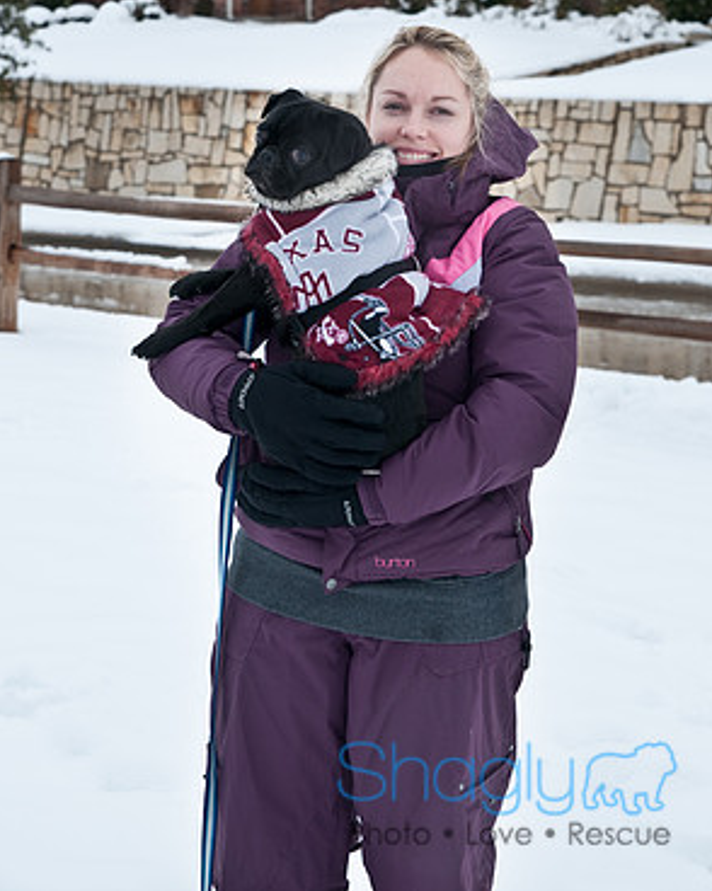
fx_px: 2267
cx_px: 357
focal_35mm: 86
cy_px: 349
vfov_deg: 22.2
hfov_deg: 17.8
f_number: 5
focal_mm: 50
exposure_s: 1/500
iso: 100
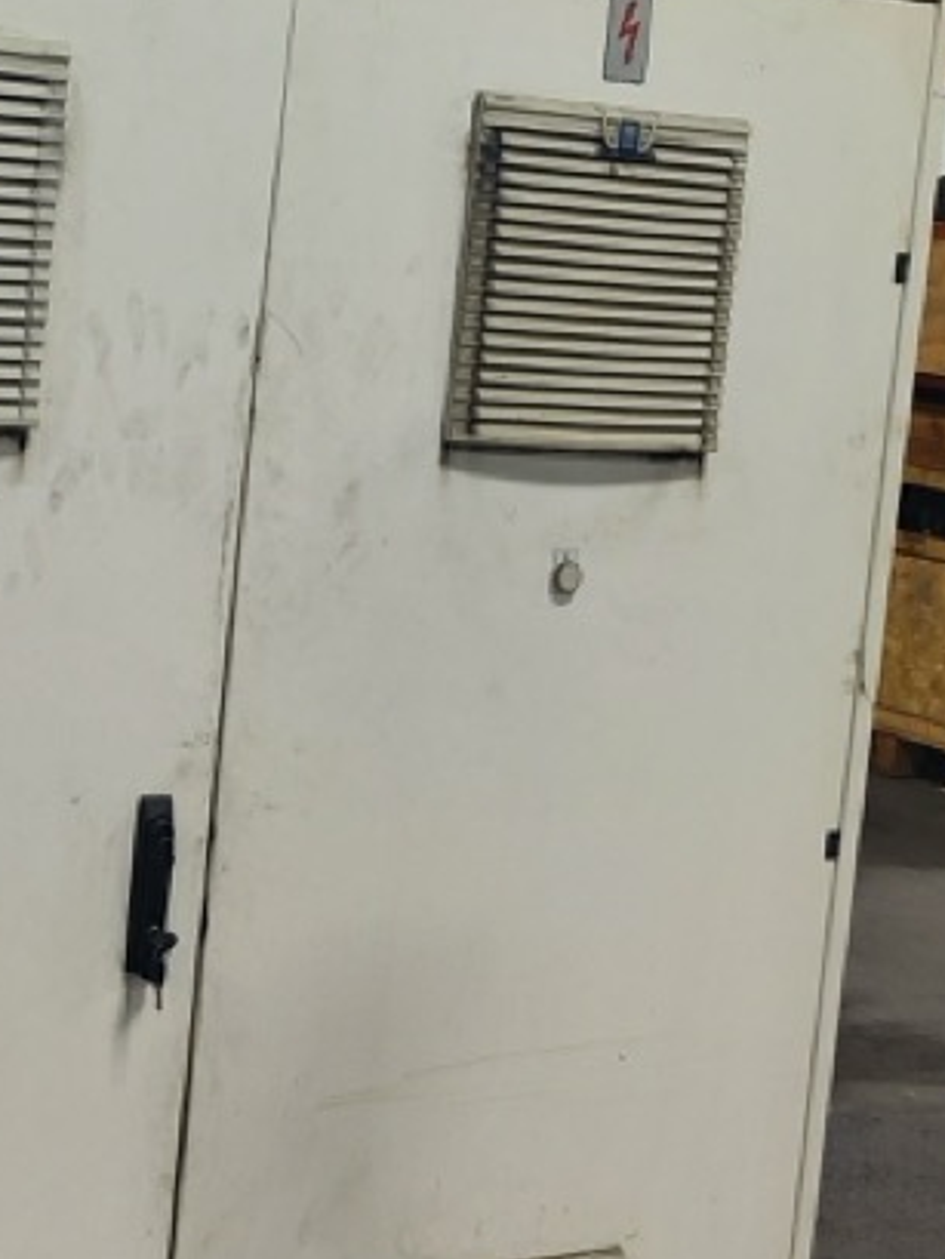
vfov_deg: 26.9
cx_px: 52
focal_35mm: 72
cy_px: 453
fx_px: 2619
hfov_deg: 20.0
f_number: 1.8
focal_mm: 5.56
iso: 981
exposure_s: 1/120
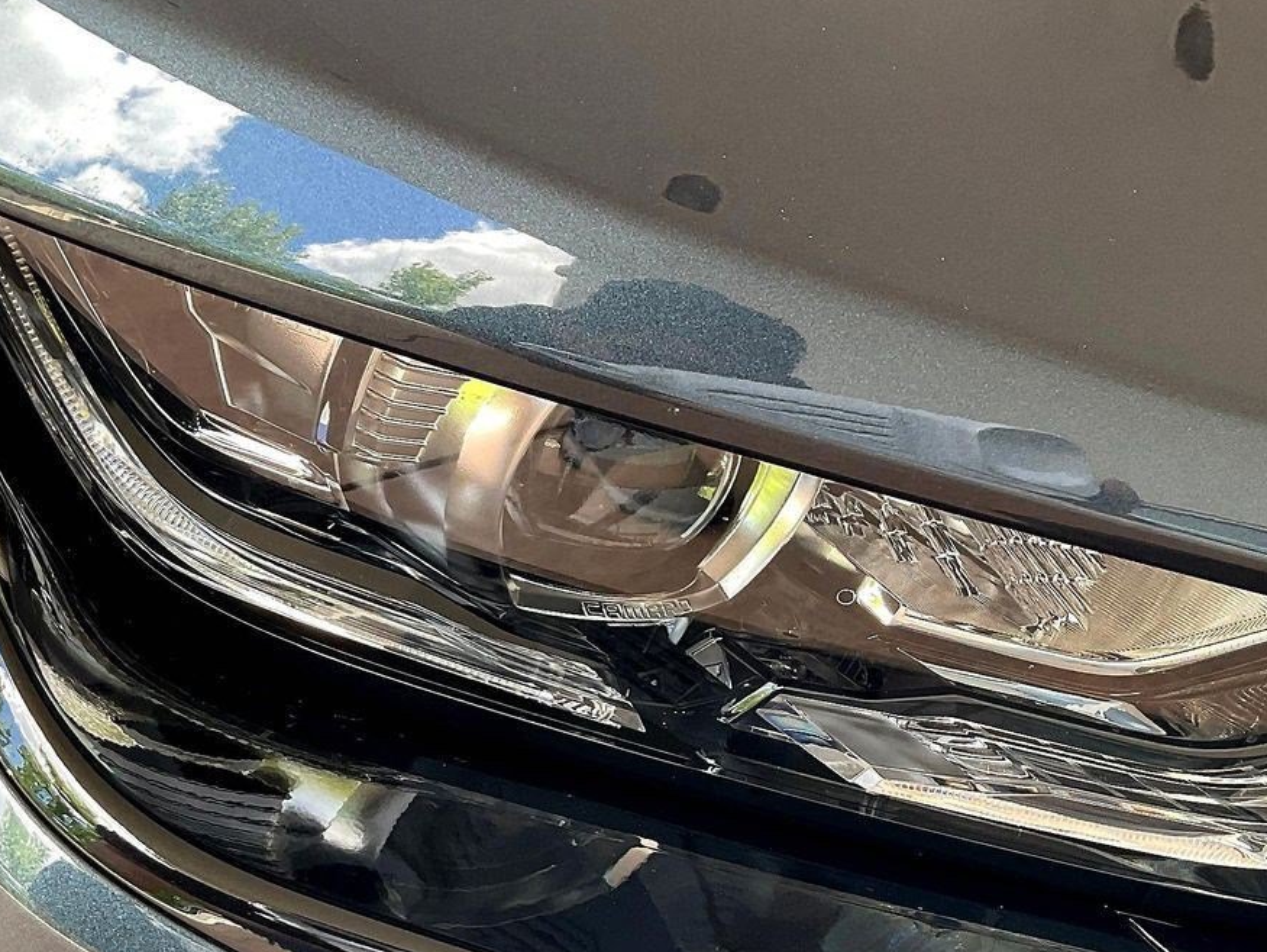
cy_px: 720
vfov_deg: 27.2
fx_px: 1941
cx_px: 783
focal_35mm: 53
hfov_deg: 36.0
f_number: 1.8
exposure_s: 1/122
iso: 64
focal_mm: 3
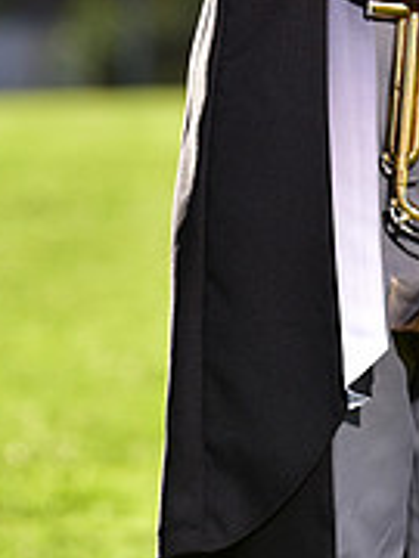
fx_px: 10006
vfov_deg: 3.2
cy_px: -319
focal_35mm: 620
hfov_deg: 2.4
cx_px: 380
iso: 80
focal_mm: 200
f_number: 5
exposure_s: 1/250
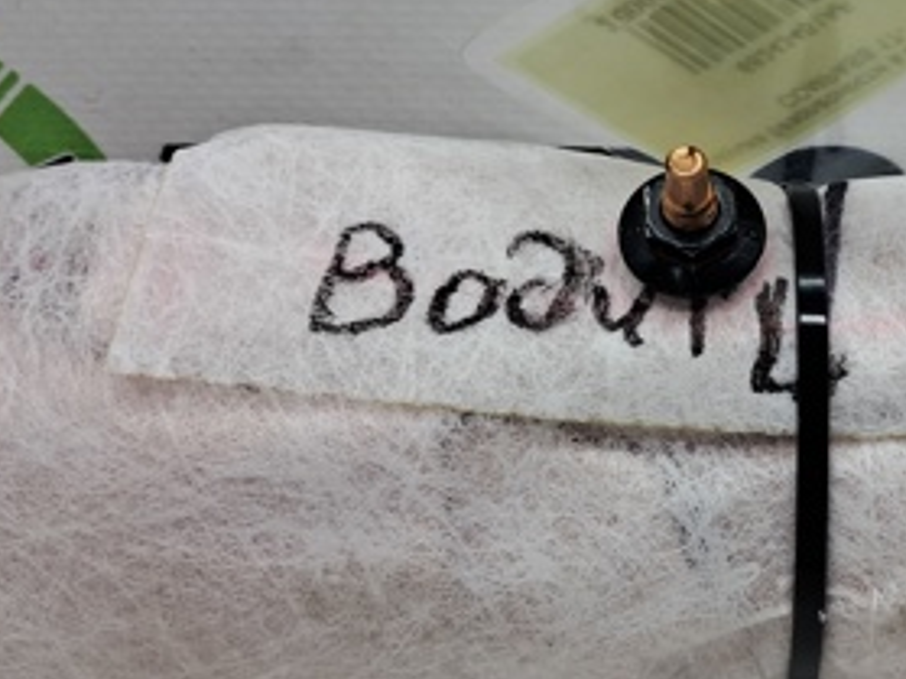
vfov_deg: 23.6
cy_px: 268
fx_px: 1622
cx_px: 783
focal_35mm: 62
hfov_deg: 30.1
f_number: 1.8
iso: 50
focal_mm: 4
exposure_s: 1/100
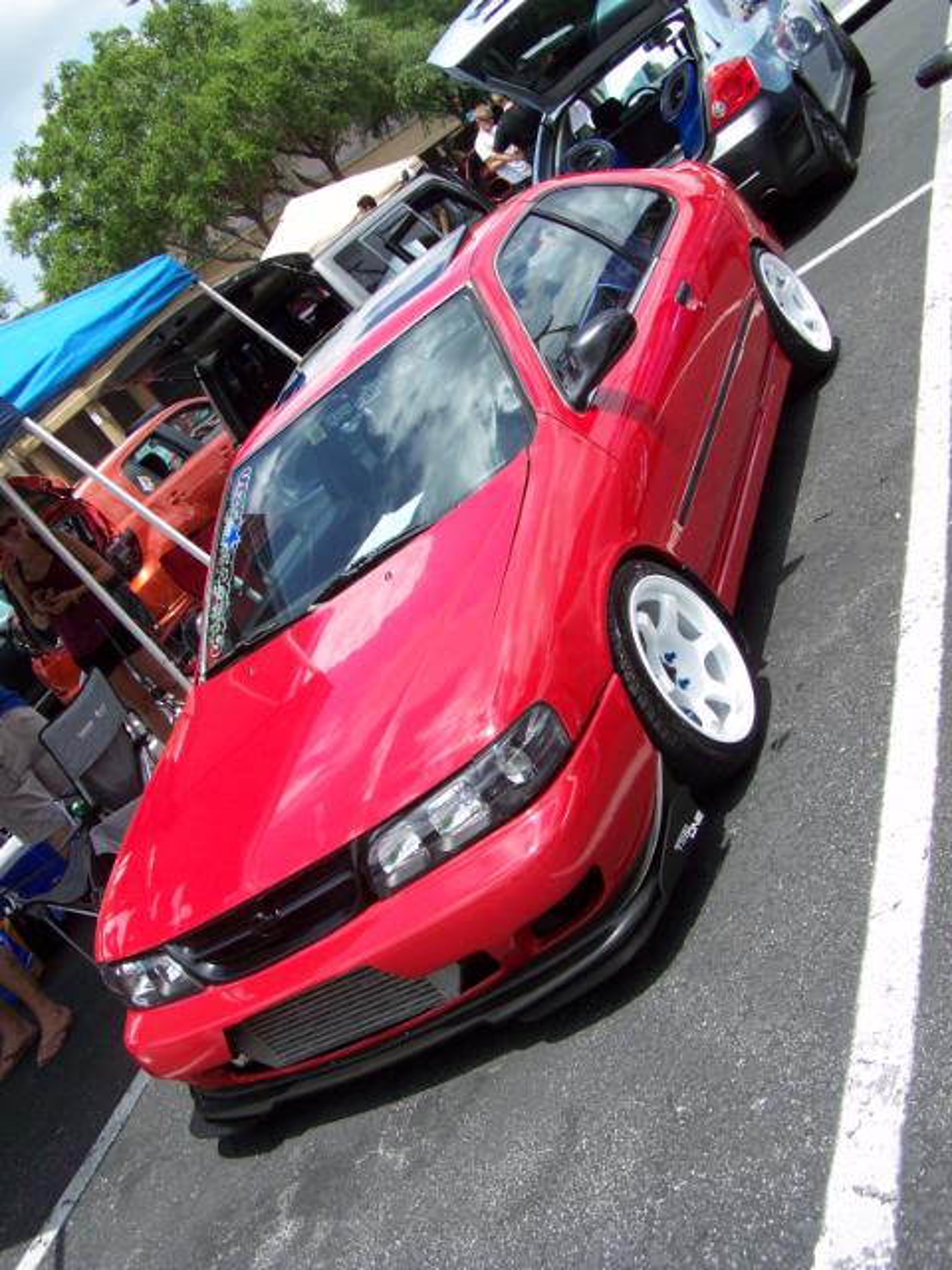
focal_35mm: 38
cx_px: 476
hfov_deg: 37.7
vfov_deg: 49.0
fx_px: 1393
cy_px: 635
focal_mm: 6.3
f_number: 4
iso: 64
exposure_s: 1/320
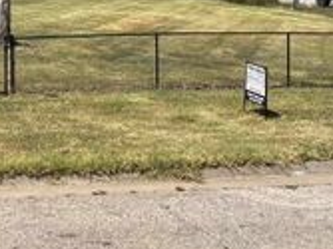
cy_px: -79
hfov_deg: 23.7
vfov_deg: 17.6
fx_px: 750
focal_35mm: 78
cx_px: -18
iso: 50
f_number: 1.6
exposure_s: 1/4651
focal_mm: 5.1
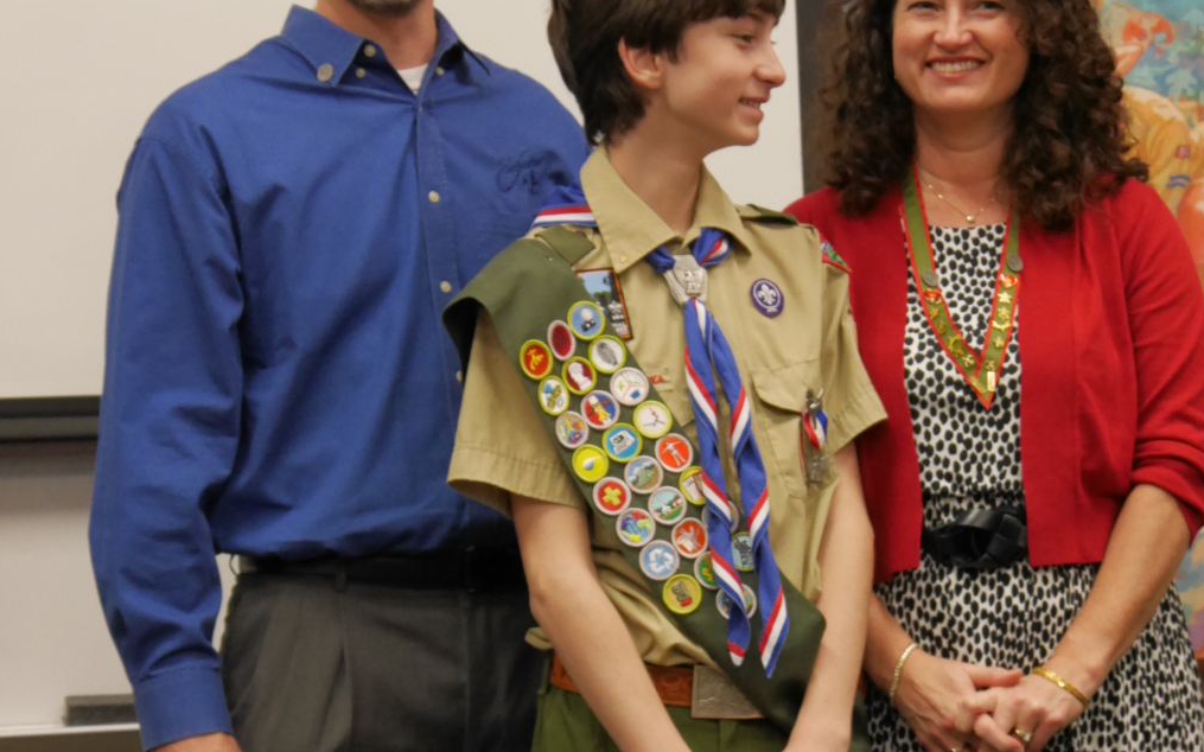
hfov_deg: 18.3
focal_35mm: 114
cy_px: 450
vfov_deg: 11.5
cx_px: 600
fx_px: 3740
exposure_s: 1/80
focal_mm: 40
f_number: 4.7
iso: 2000
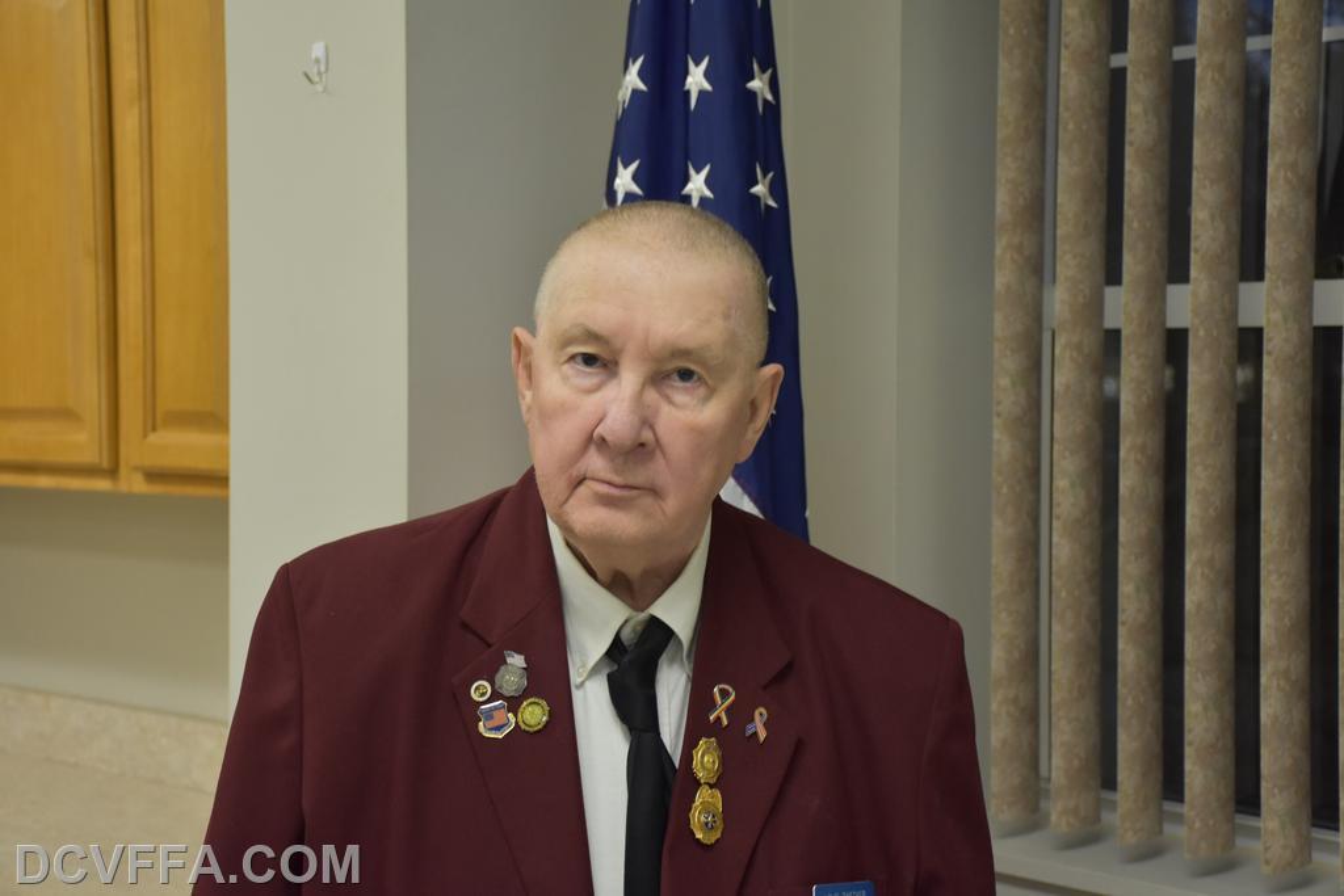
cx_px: 672
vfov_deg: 21.6
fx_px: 2352
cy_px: 448
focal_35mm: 63
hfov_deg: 31.9
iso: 1600
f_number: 4.5
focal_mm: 42
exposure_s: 1/60
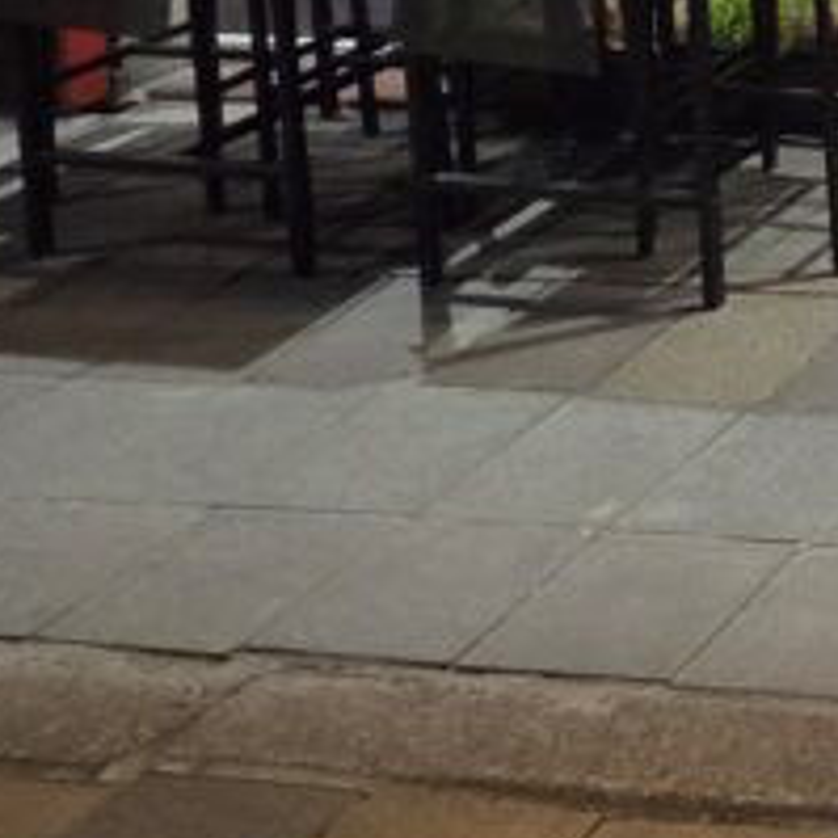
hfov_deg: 17.4
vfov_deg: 21.5
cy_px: -581
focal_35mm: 59
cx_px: 1790
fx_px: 1616
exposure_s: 1/50
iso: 250
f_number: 2.2
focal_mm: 2.2
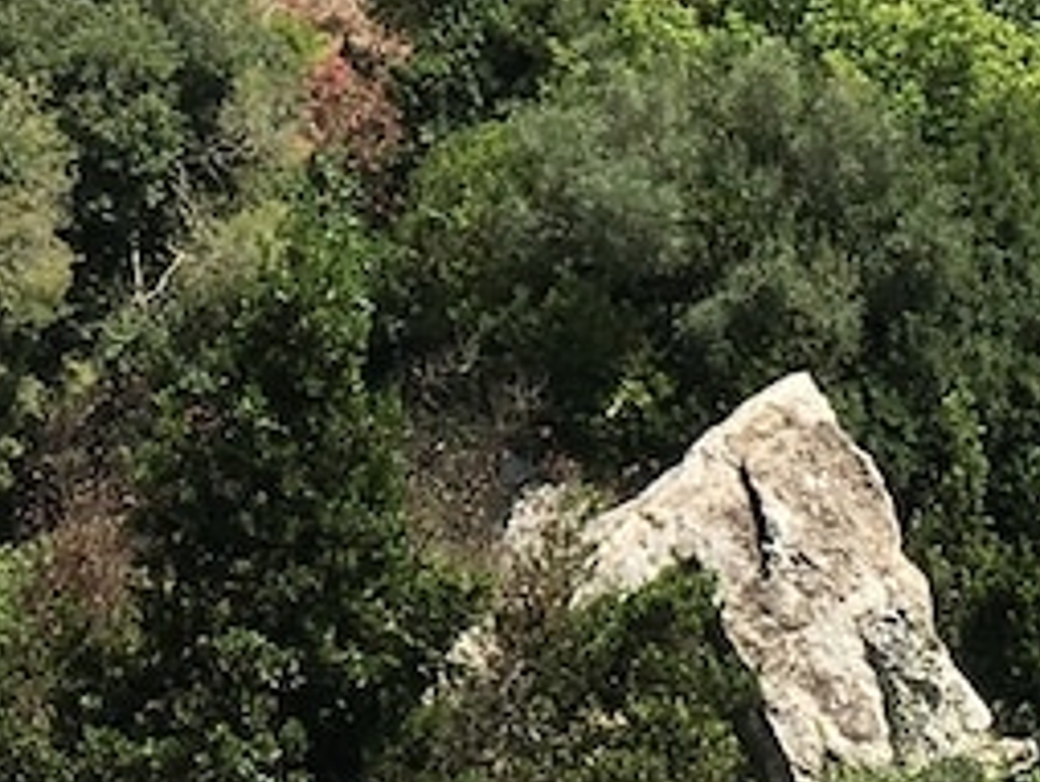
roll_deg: -0.1
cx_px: -86
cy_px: -268
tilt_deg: -4.5
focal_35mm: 171
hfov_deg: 11.4
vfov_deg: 8.6
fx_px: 5142
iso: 25
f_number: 2.2
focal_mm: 4.15
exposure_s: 1/1479
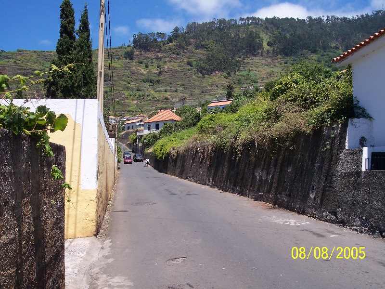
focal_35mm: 38
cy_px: 144
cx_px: 192
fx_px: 423
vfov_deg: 37.7
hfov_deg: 49.0
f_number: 4.8
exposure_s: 1/700
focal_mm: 8
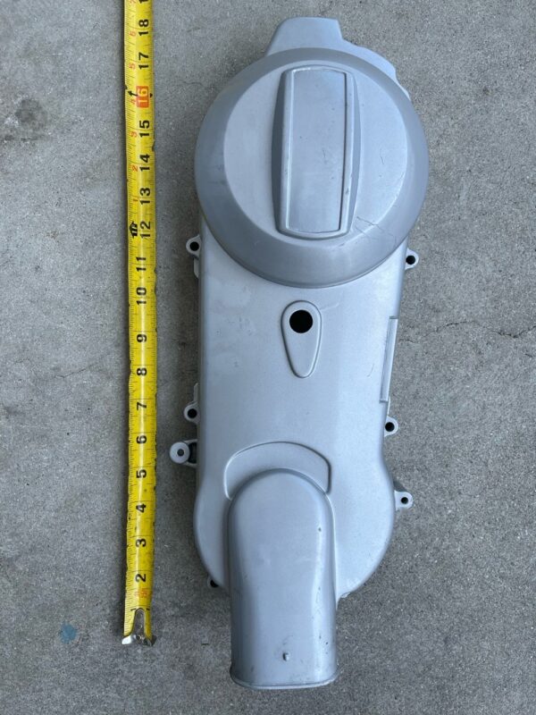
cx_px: 268
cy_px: 358
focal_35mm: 26
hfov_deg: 53.1
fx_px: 537
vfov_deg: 67.3
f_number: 1.6
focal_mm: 5.1
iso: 32
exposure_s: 1/1323
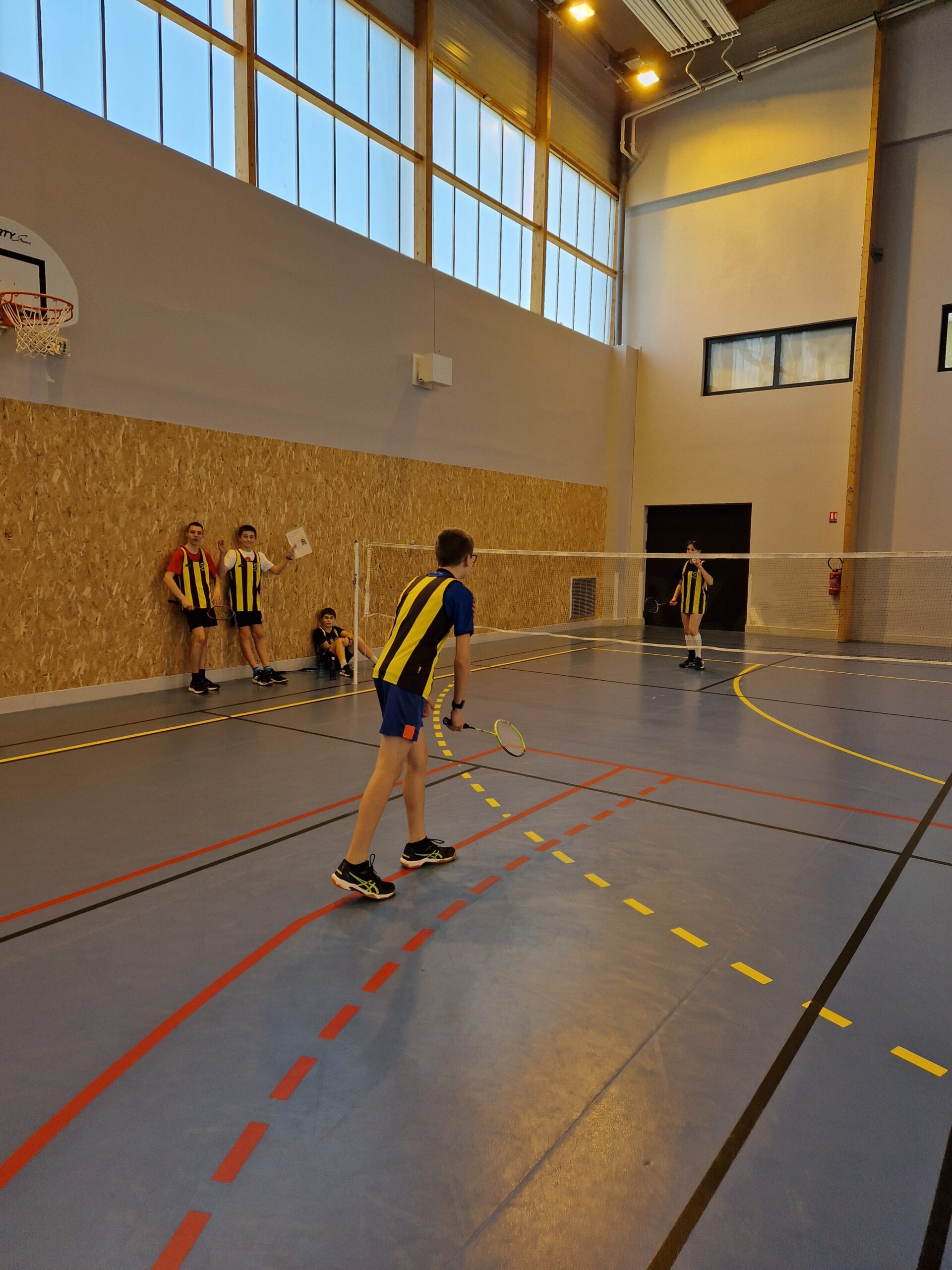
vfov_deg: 73.9
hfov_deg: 58.9
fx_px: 843
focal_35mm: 23
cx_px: 476
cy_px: 635
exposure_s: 1/100
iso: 50
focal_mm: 5.4
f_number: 1.8
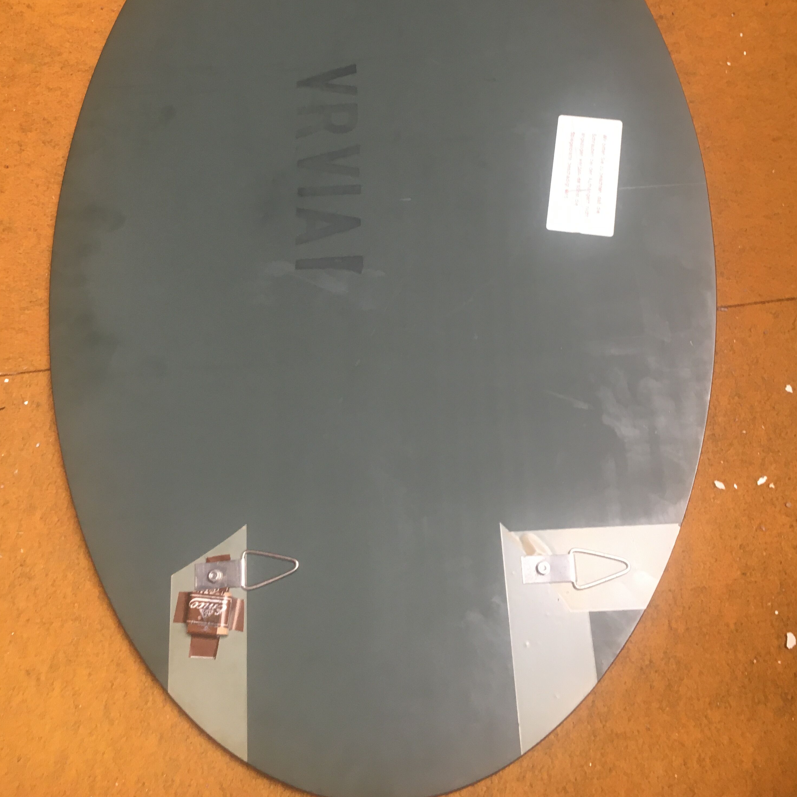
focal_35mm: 35
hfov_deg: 47.2
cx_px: 392
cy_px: 275
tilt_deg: -65.9
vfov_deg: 46.6
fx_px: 912
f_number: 2.2
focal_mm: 4.15
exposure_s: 1/33
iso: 80
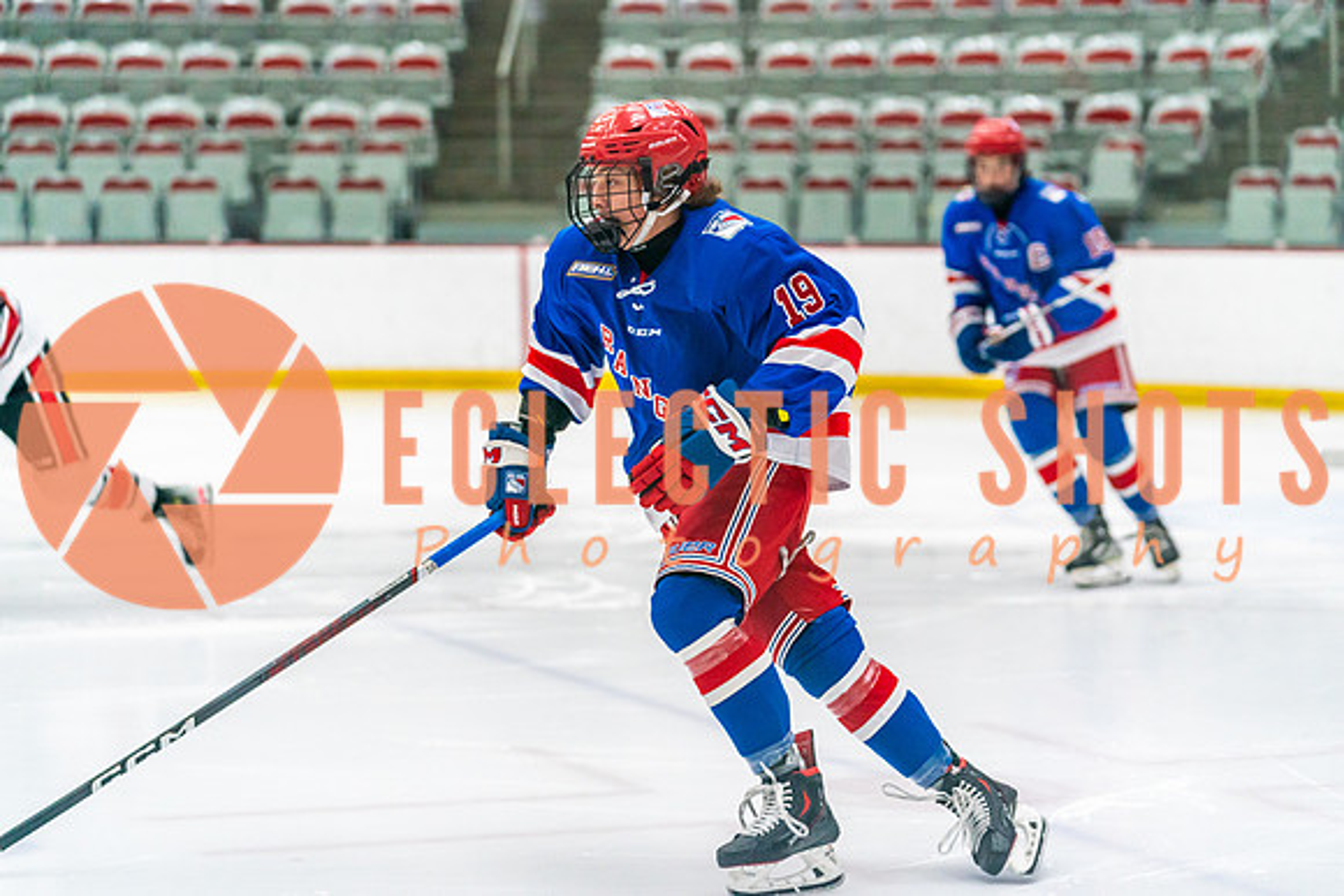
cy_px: 426
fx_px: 3916
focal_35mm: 105
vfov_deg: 13.1
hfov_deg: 19.5
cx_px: 705
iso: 3200
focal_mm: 100
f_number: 2.8
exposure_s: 1/1000
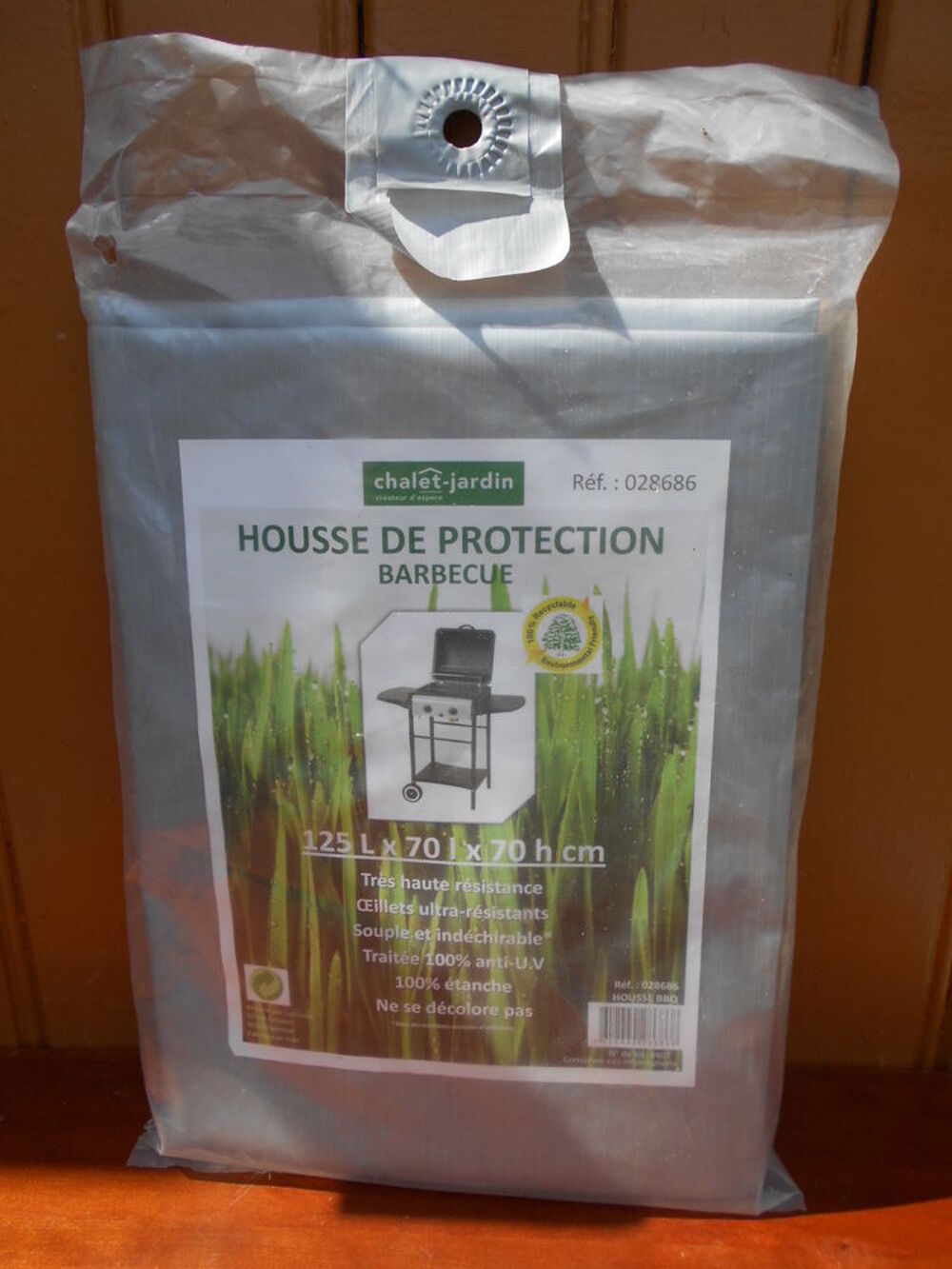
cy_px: 634
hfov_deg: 53.1
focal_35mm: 26
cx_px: 476
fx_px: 953
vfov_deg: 67.3
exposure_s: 1/640
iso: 80
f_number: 3.2
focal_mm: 4.6
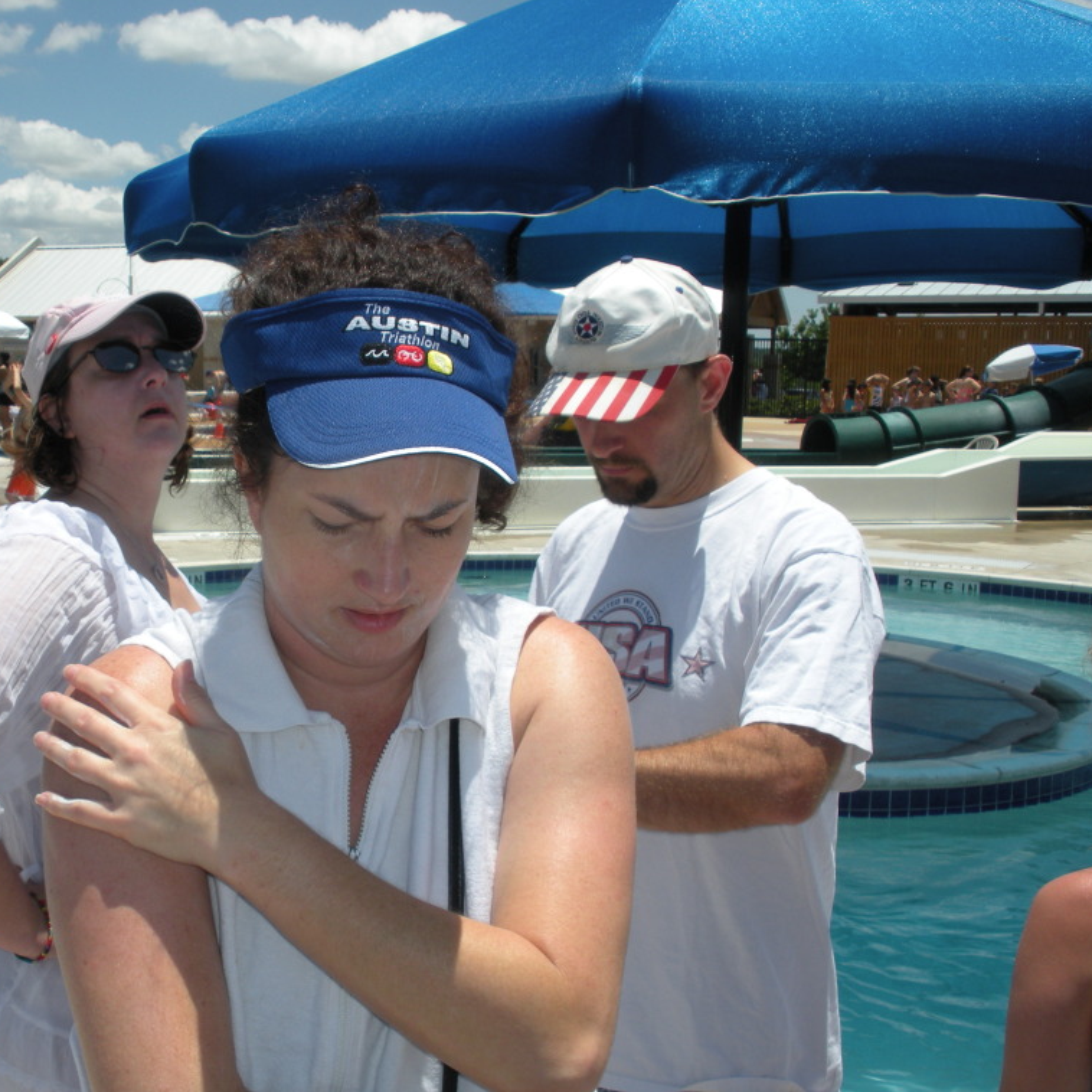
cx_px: 396
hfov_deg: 38.9
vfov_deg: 39.2
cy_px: 550
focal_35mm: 43
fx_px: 1535
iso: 64
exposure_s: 1/439
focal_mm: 6.3
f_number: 5.6
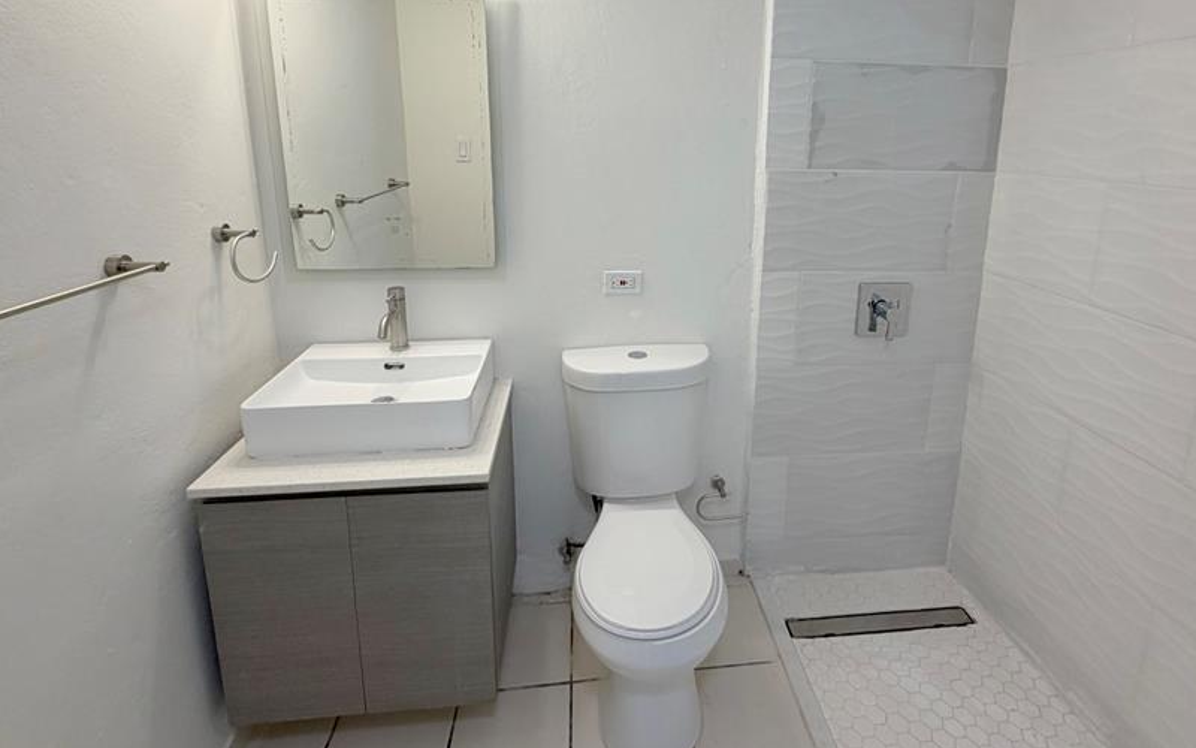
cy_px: 262
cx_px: 658
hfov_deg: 87.7
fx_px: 619
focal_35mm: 19
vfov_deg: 61.0
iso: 100
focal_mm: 2.22
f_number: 2.2
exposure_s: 1/120
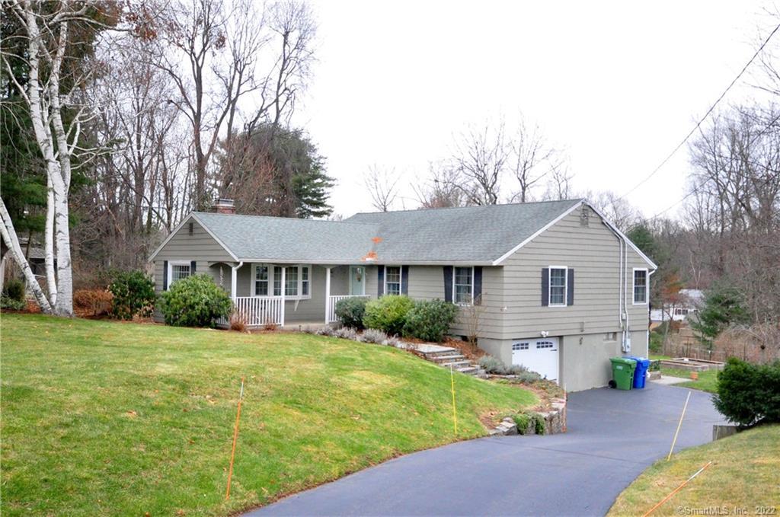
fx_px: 649
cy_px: 258
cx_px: 390
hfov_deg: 62.0
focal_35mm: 30
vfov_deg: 43.5
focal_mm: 20
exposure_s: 1/320
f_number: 7.1
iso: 1600
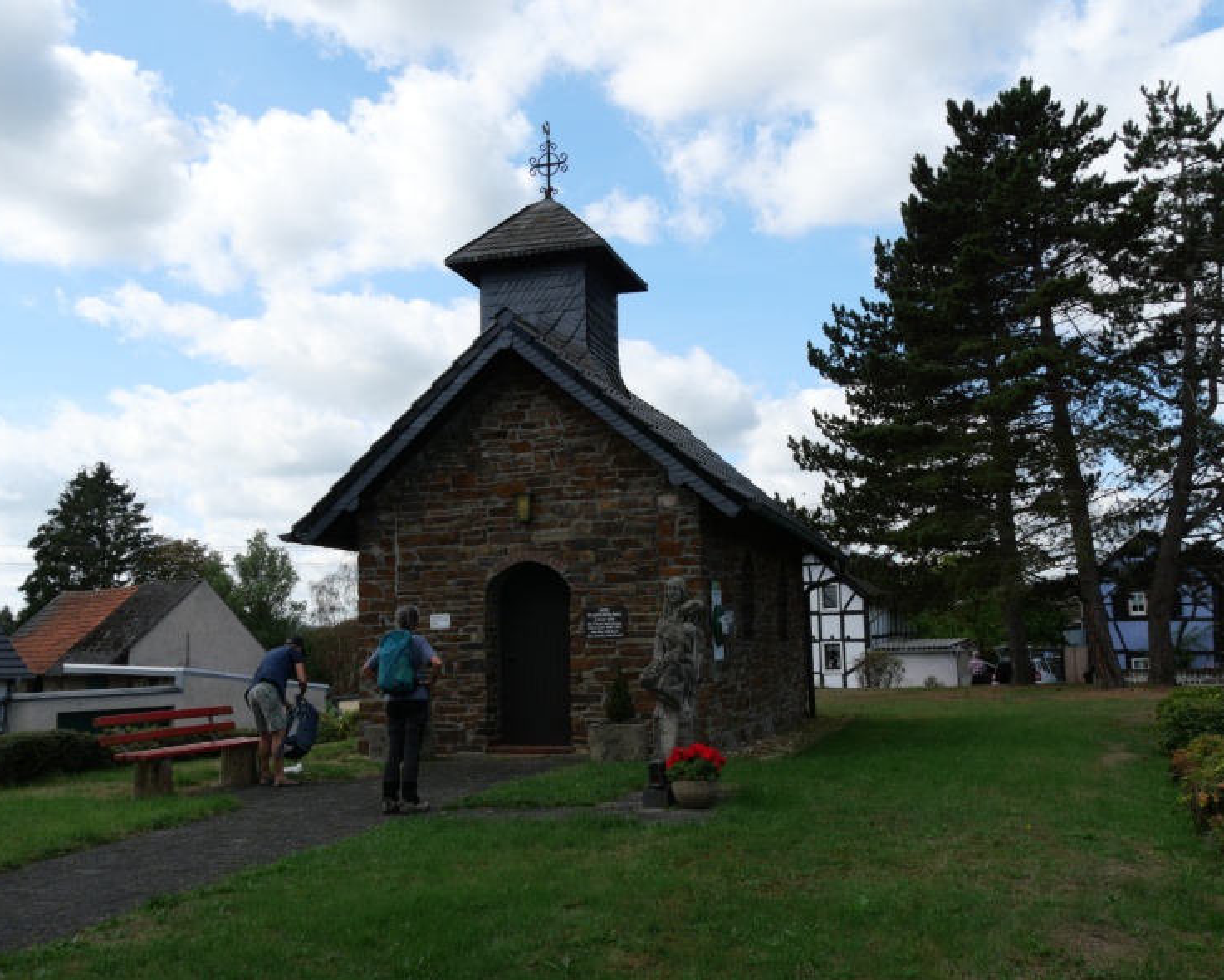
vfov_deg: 41.2
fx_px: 1304
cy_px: 485
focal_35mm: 36
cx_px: 563
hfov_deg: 50.2
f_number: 7.1
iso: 200
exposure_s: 1/320
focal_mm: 17
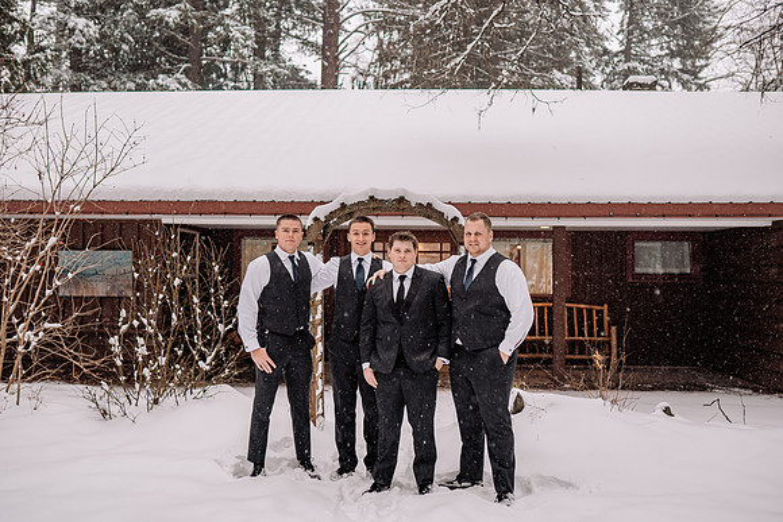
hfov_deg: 52.8
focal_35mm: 36
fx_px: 789
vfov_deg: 36.6
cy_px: 261
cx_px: 390
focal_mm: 35
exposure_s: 1/200
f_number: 2.2
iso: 160
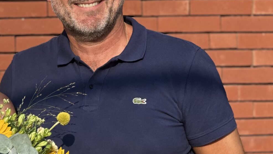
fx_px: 1578
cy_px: 150
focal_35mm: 218
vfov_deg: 5.6
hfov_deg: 9.9
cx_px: 66
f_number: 2.8
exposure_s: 1/525
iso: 32
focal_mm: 9
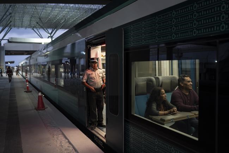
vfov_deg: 37.8
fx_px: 223
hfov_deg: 54.4
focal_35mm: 35
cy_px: 76
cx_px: 114
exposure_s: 1/250
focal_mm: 35
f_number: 1.8
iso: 1000
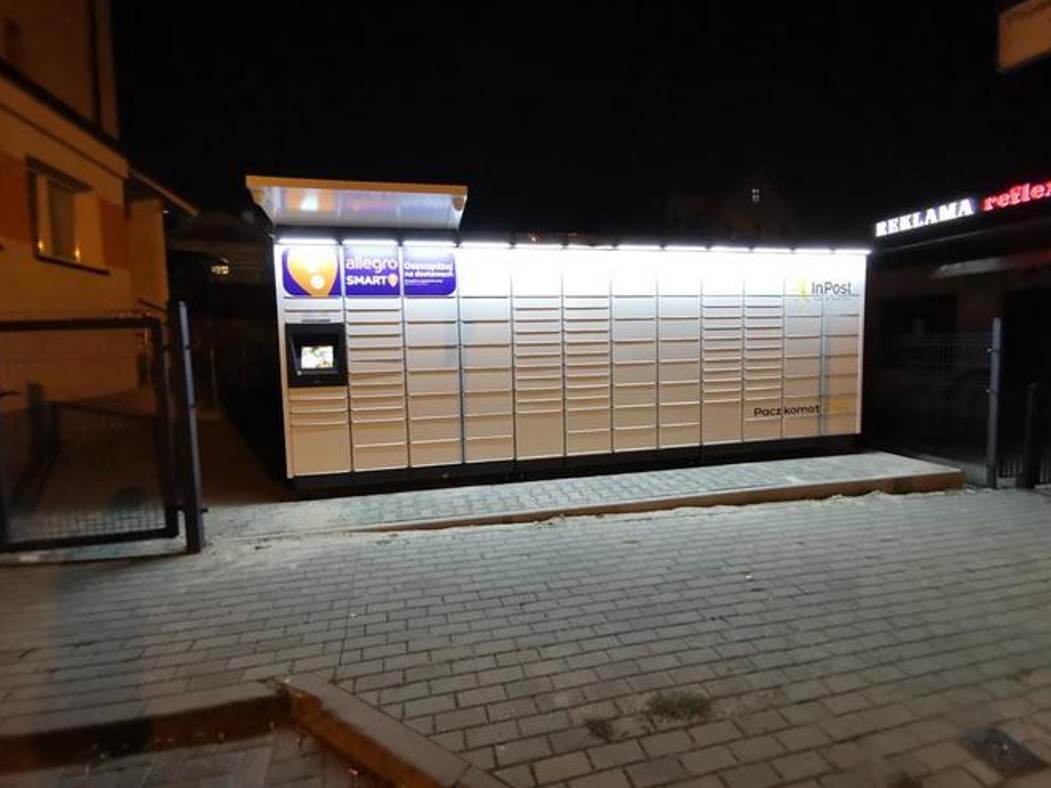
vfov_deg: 74.7
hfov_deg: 91.0
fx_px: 516
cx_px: 526
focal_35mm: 17
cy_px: 377
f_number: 2.2
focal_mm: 2.35
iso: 1250
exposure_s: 1/16.7
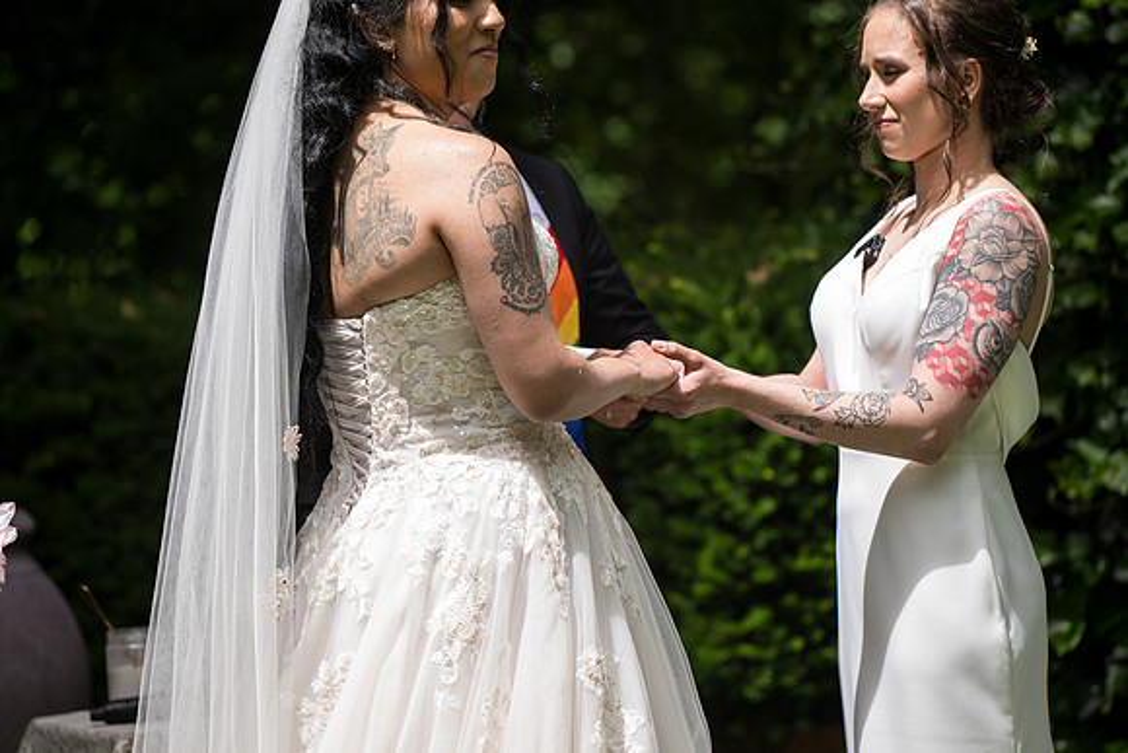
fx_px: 6268
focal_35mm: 200
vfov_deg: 6.9
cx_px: 564
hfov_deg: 10.3
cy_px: 376
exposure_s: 1/400
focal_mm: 200
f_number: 4
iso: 100
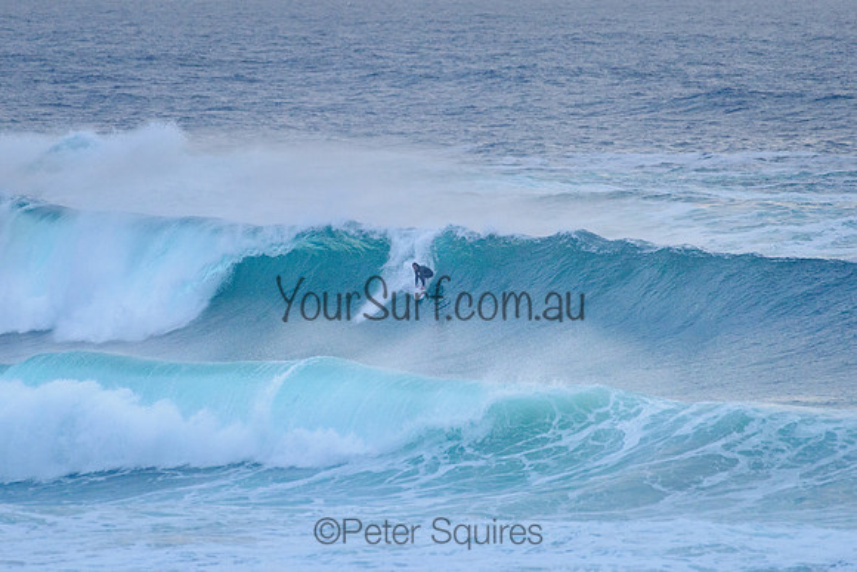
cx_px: 395
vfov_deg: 2.2
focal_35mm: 613
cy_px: 253
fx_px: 14600
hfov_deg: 3.4
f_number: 5.6
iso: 1400
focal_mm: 500
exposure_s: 1/2000
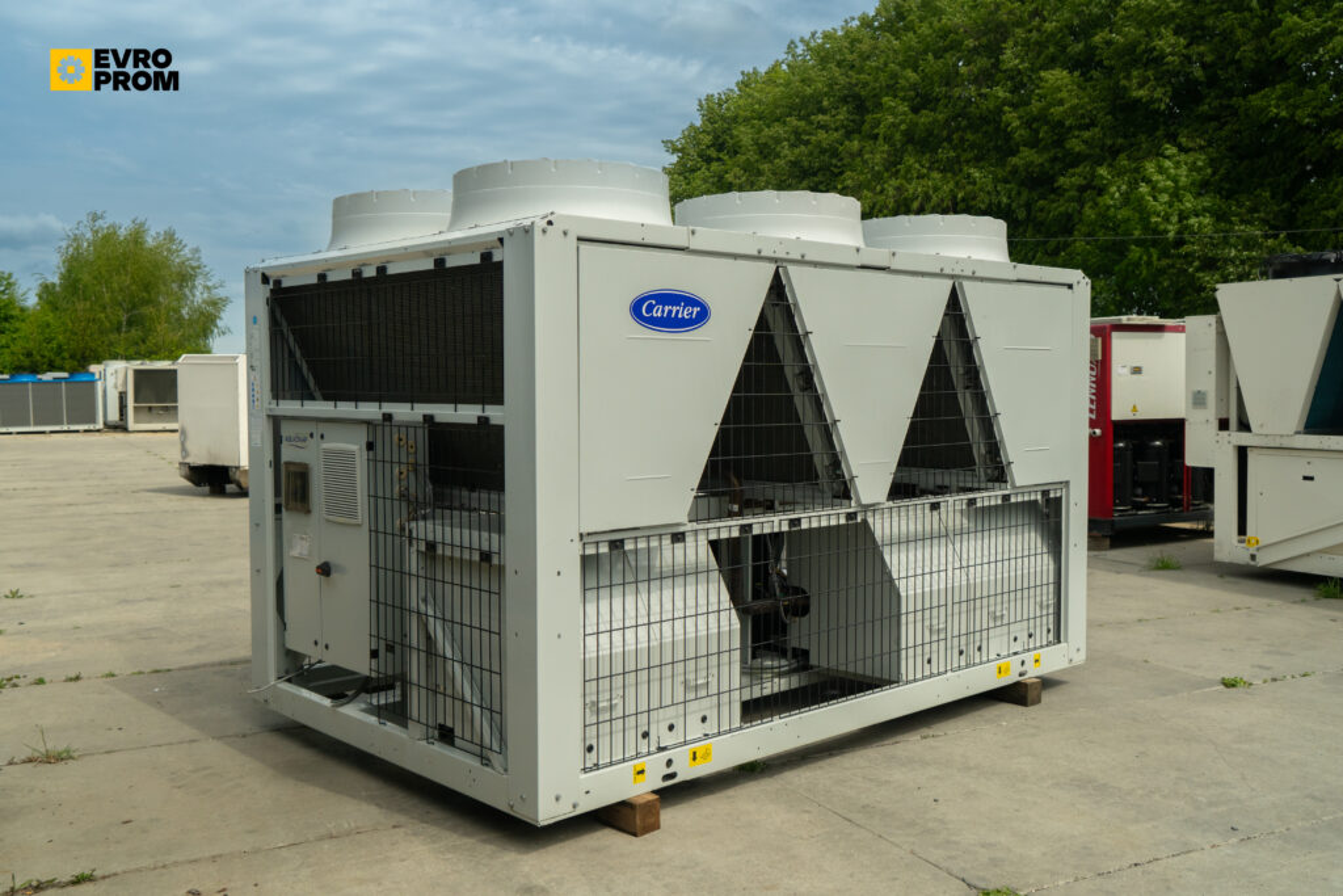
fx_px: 1194
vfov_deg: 41.1
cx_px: 672
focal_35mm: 32
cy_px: 448
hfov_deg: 58.7
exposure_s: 1/640
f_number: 6.3
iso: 640
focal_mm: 32
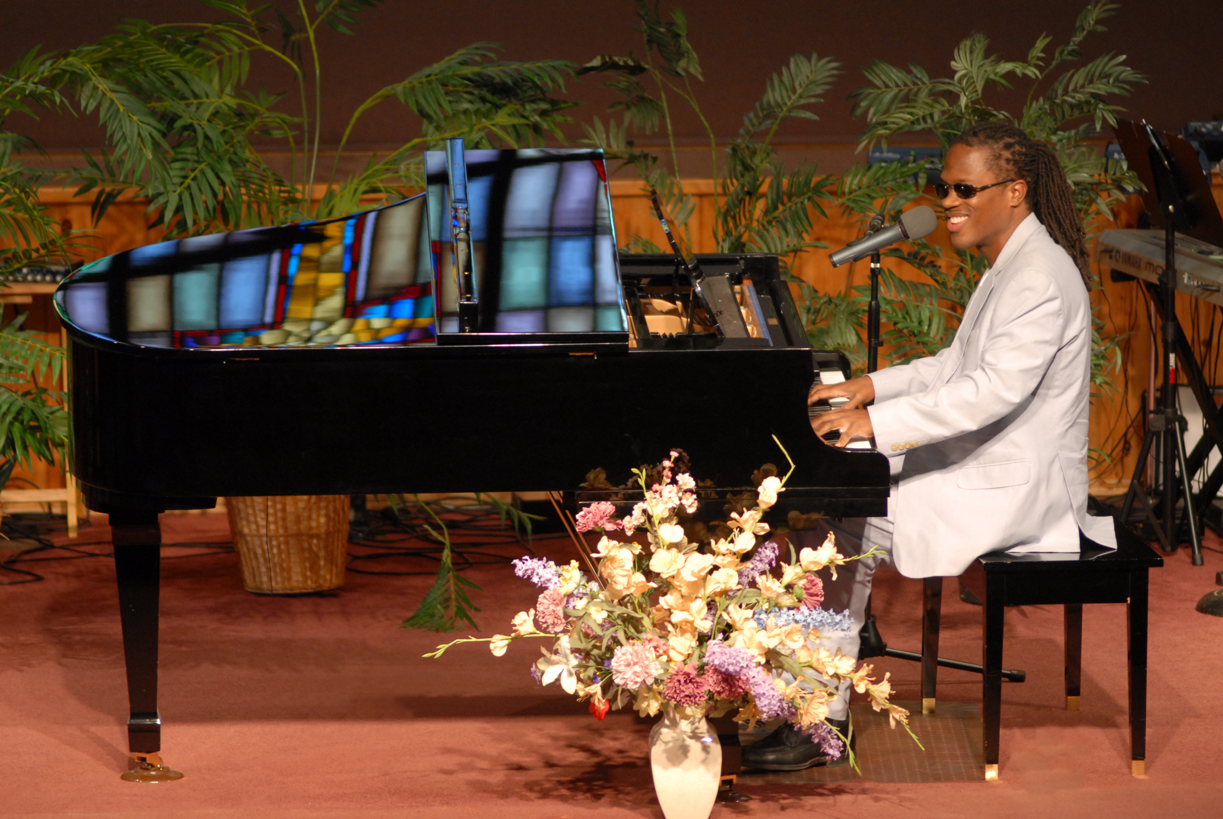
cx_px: 612
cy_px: 410
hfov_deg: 7.6
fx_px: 9183
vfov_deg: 5.1
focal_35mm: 270
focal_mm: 180
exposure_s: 1/50
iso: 500
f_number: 2.8
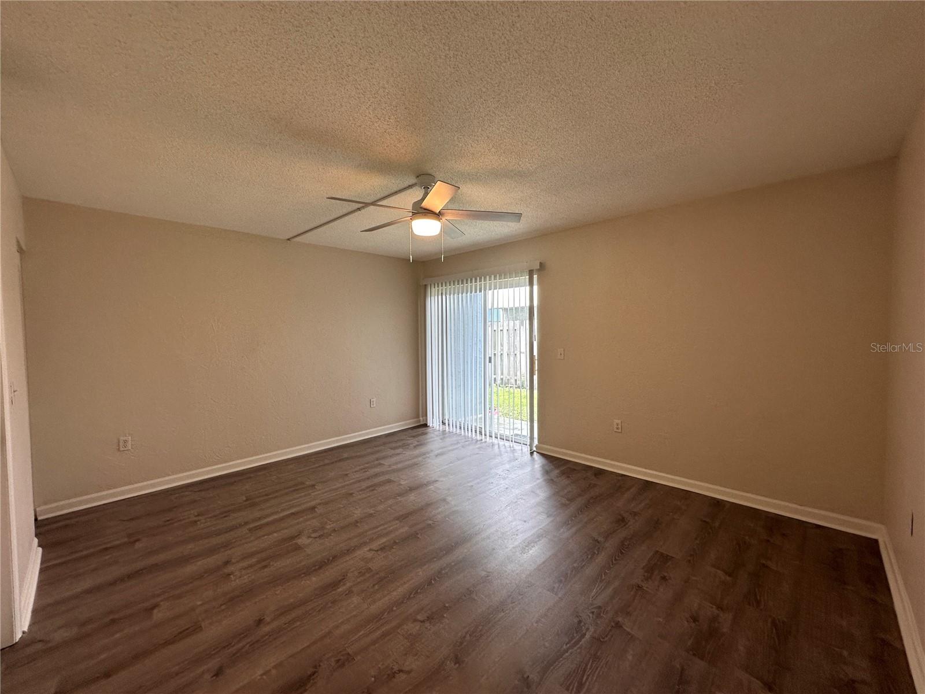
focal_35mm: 14
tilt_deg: -2.8
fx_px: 374
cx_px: 462
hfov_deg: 102.1
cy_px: 347
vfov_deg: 85.7
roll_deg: +0.4
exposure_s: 1/120
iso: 100
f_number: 2.2
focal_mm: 2.22
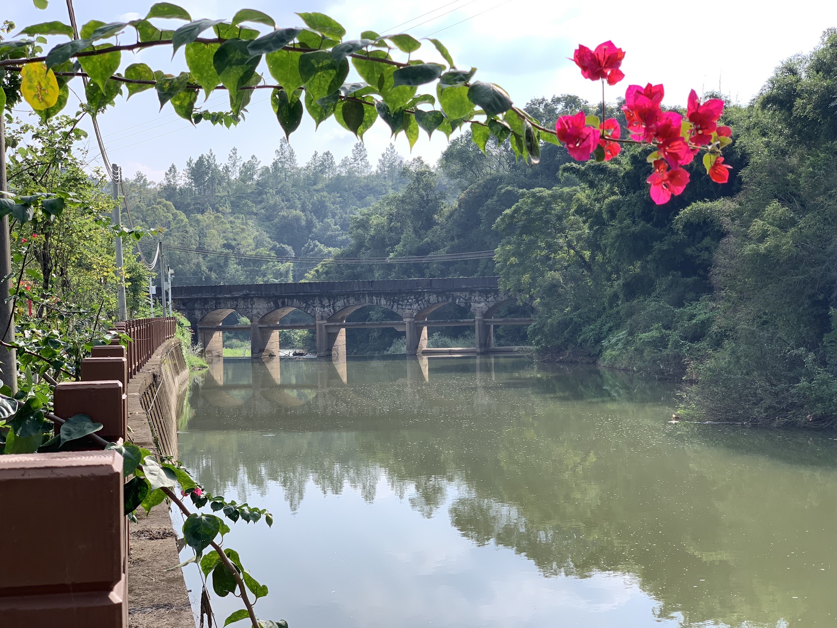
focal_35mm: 52
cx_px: 418
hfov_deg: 36.8
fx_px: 1257
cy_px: 314
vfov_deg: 28.0
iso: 16
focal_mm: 6
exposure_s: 1/245
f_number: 2.4
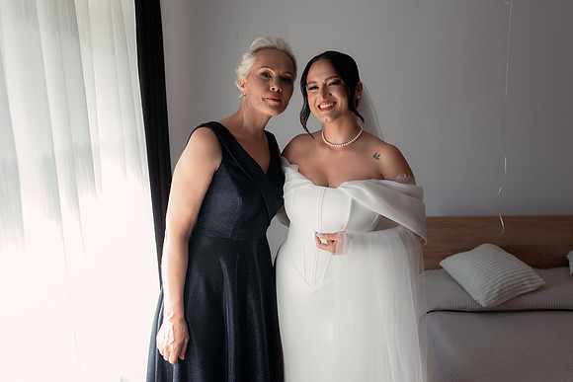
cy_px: 191
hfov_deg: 54.4
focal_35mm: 35
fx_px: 557
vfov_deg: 37.9
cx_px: 286
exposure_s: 1/250
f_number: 4.5
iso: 1000
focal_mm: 35
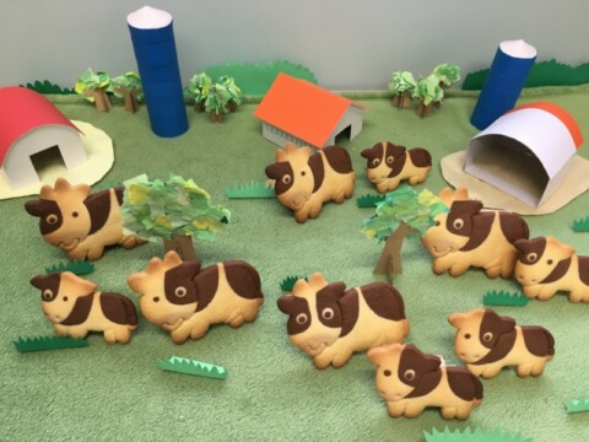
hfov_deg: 61.7
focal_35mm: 29
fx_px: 493
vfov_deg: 48.2
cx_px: 294
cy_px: 221
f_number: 2.2
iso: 32
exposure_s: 1/30
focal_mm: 4.15
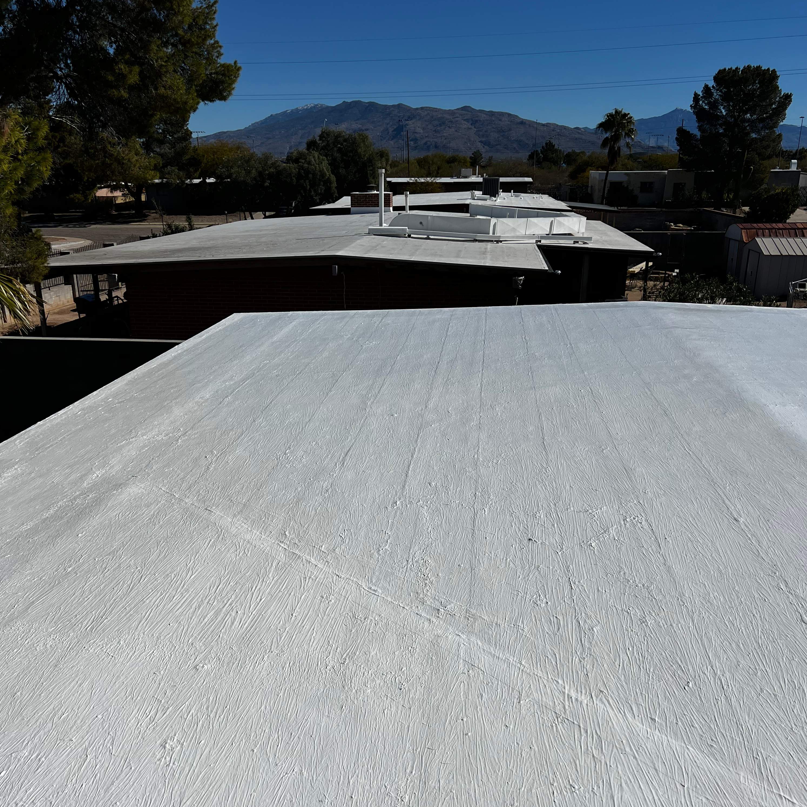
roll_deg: +0.1
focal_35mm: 31
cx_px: 404
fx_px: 818
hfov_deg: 52.5
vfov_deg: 52.3
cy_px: 464
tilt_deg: -19.1
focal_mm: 5.7
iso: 50
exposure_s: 1/16393
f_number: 1.5
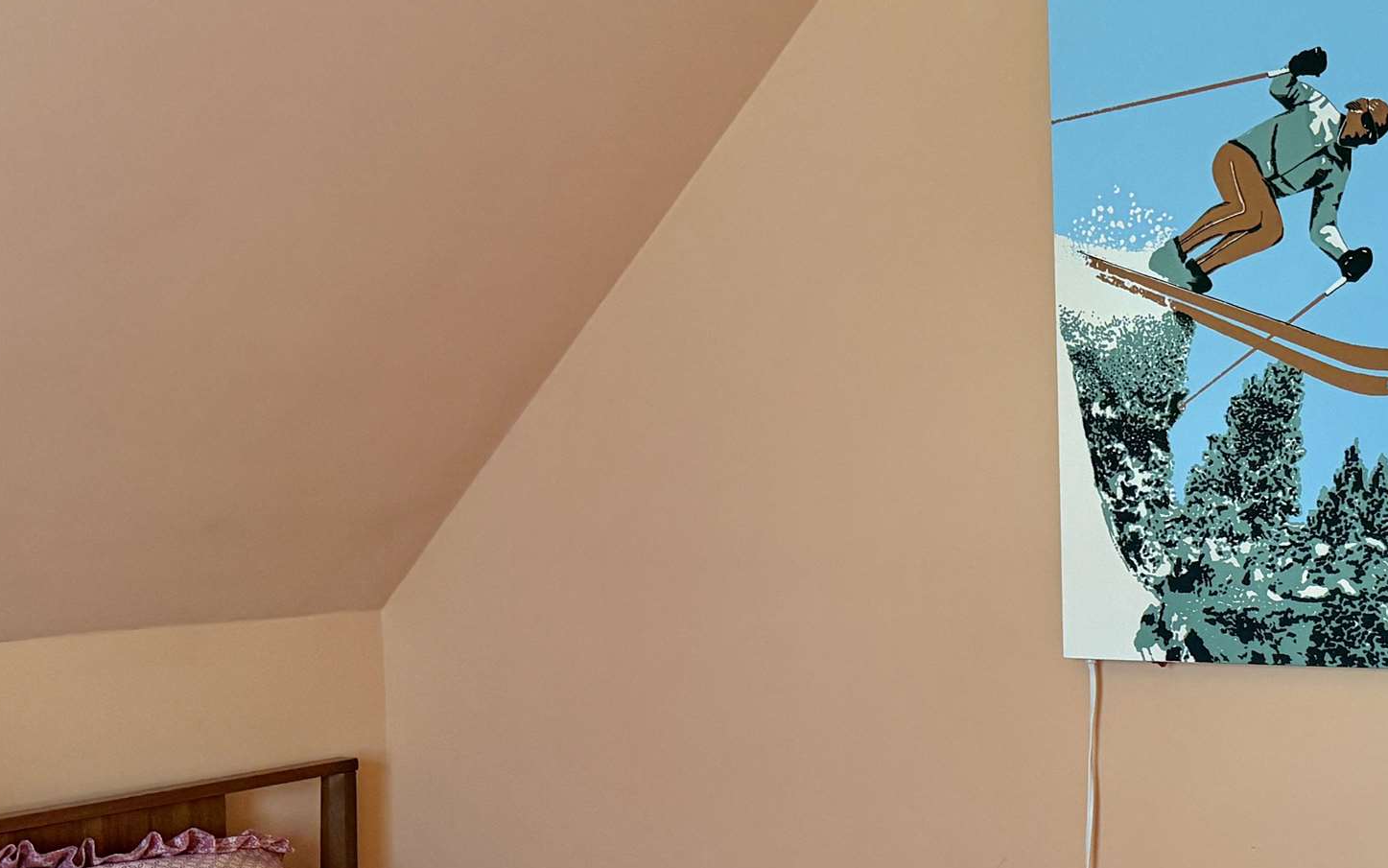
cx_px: 1198
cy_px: 575
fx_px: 2043
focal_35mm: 54
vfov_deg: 23.9
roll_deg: +0.2
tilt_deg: -3.6
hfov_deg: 35.7
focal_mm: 6.76
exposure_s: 1/60
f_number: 1.78
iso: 400
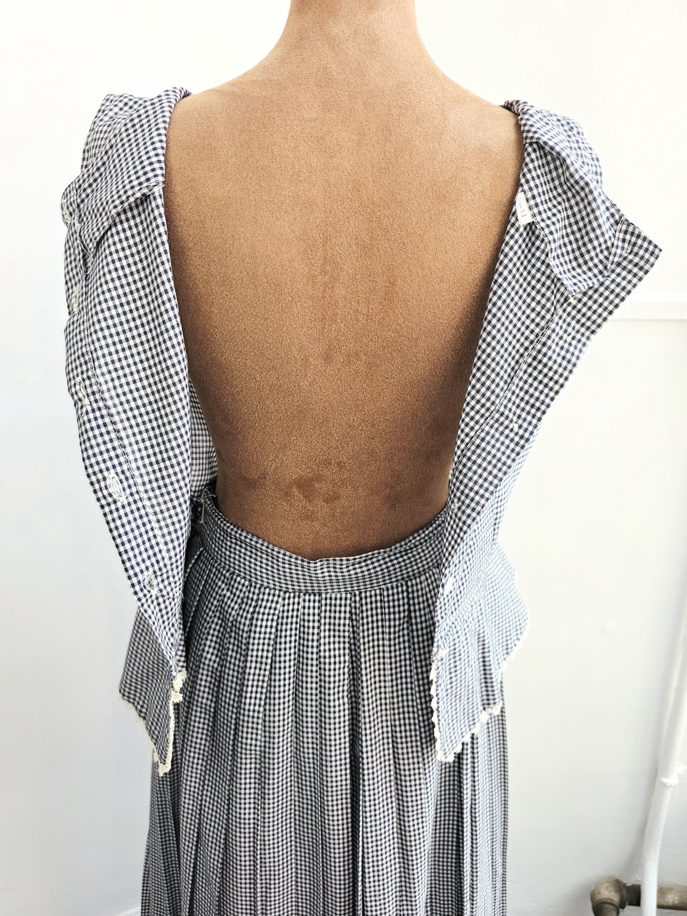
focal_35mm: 23
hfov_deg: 58.9
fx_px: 609
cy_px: 458
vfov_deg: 73.9
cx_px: 344
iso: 64
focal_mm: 6.3
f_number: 1.7
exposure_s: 1/120
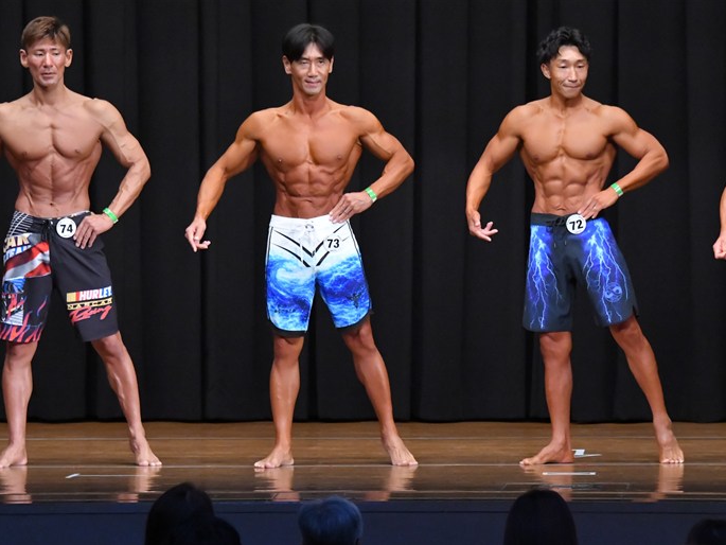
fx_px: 4950
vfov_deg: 6.3
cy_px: 272
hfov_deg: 8.4
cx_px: 392
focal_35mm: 236
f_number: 5.6
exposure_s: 1/400
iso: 8000
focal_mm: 145
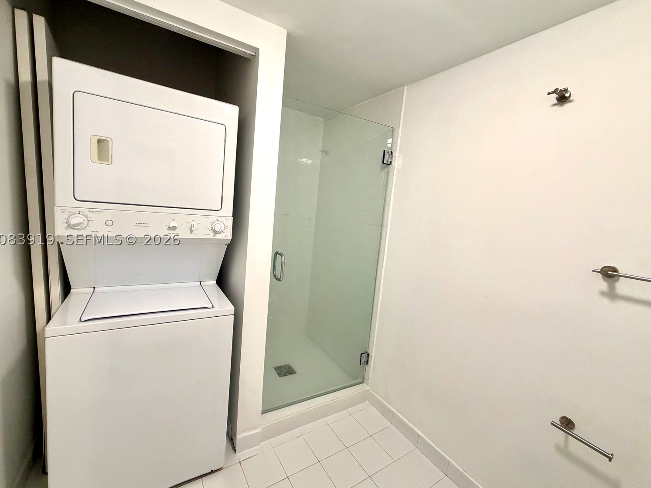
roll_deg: -4.3
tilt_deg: -8.2
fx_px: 282
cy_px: 239
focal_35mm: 15
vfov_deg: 81.7
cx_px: 314
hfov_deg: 98.1
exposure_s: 1/120
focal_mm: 2.22
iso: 250
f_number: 2.2
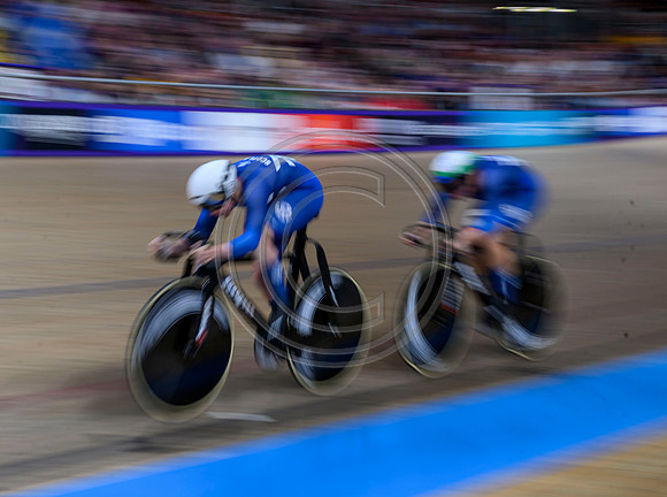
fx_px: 1038
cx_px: 232
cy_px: 290
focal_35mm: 54
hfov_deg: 35.3
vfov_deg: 26.9
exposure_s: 1/40
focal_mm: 43
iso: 500
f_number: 14
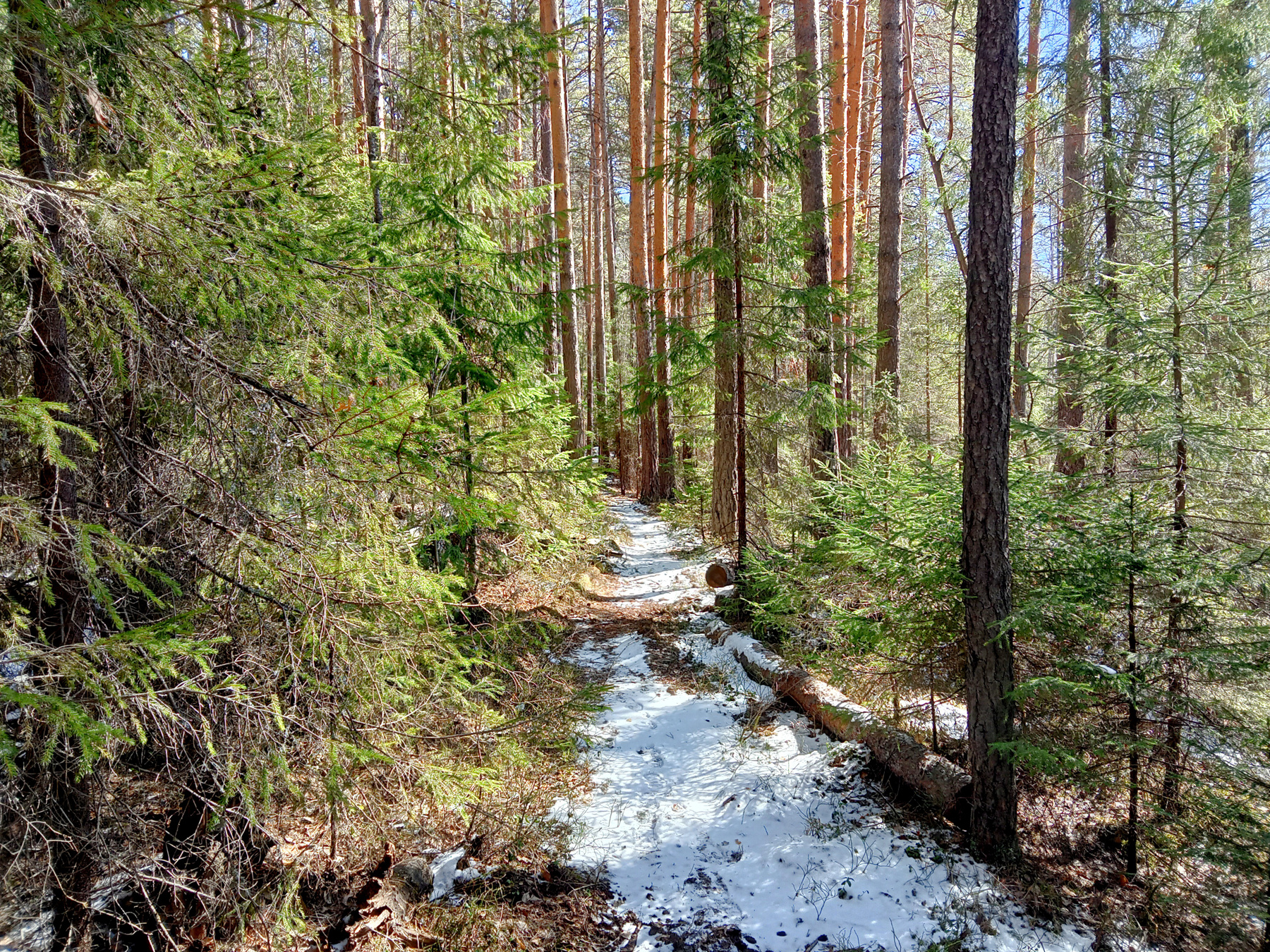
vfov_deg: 49.7
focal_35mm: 28
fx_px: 1027
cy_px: 476
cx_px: 635
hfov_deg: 63.4
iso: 100
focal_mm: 3.65
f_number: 2.2
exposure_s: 1/117
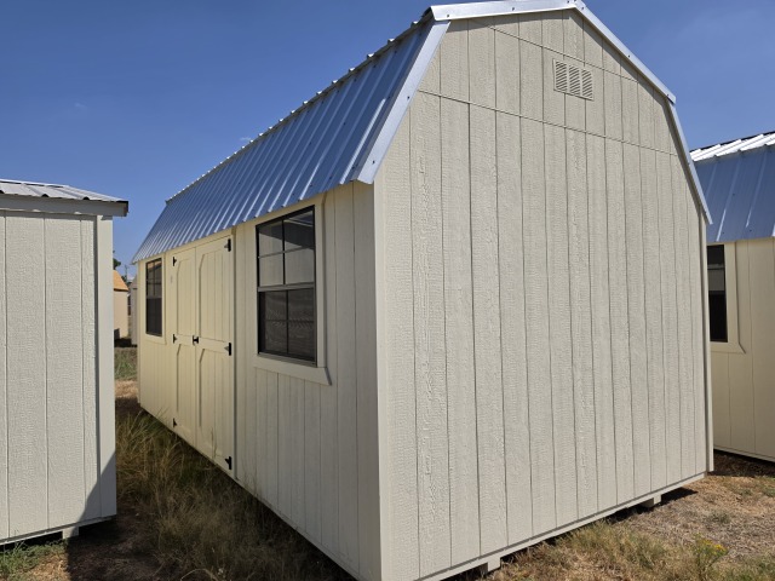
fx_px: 515
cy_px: 290
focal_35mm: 23
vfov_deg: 58.9
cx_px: 388
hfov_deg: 73.9
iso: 40
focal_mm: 6.5
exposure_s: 1/7939
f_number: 1.4
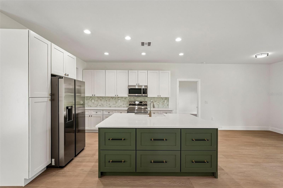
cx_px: 142
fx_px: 126
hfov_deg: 96.7
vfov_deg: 73.7
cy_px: 94
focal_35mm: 16
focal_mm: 16
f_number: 8
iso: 400
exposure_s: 1/40
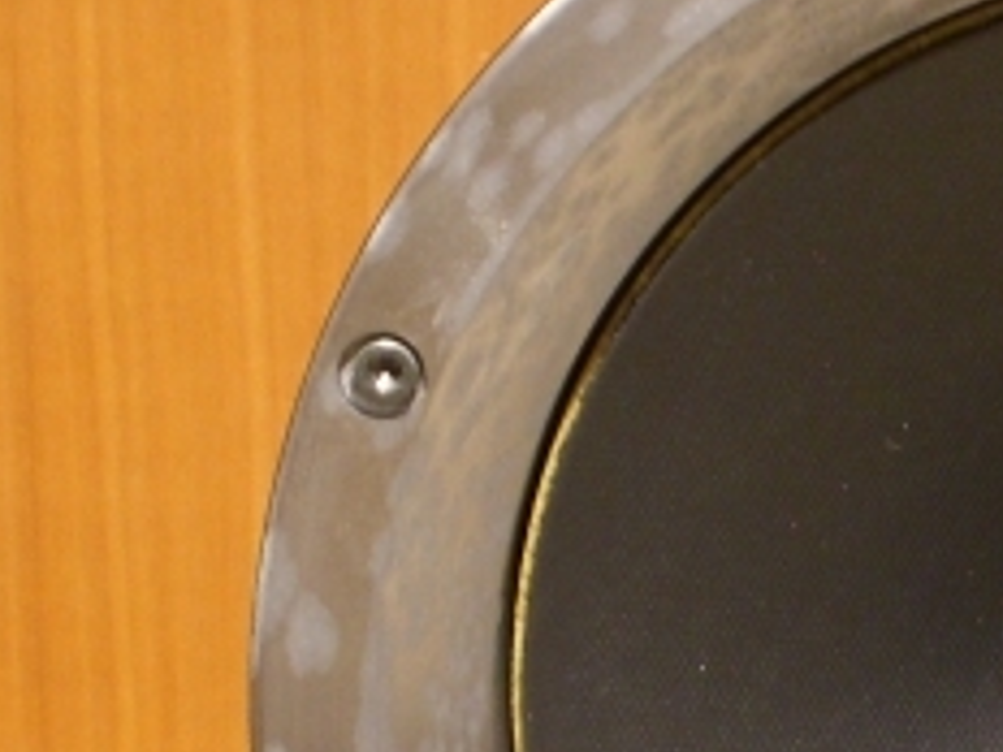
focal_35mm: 221
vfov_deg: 6.7
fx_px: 6403
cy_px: 605
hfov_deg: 8.9
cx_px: 1206
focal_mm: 16.6
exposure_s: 1/5
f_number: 4.4
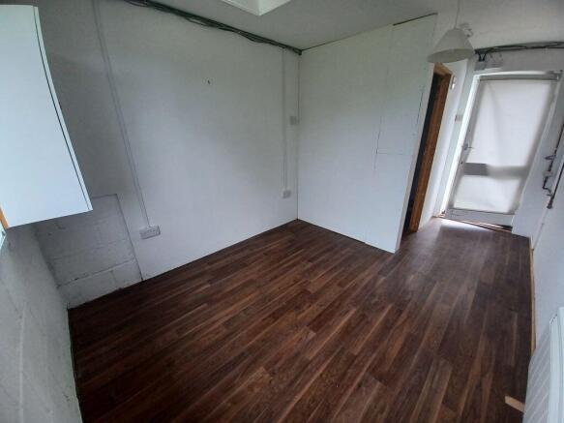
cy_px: 212
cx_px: 282
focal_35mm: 13
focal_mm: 1.42
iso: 40
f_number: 2.2
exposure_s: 1/107
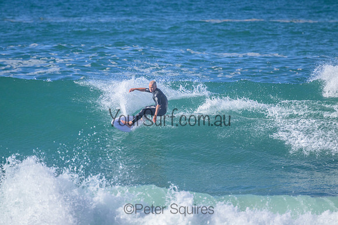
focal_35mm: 800
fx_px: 7513
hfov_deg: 2.6
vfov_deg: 1.7
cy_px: 112
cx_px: 169
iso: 1800
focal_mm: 800
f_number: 11
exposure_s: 1/2000
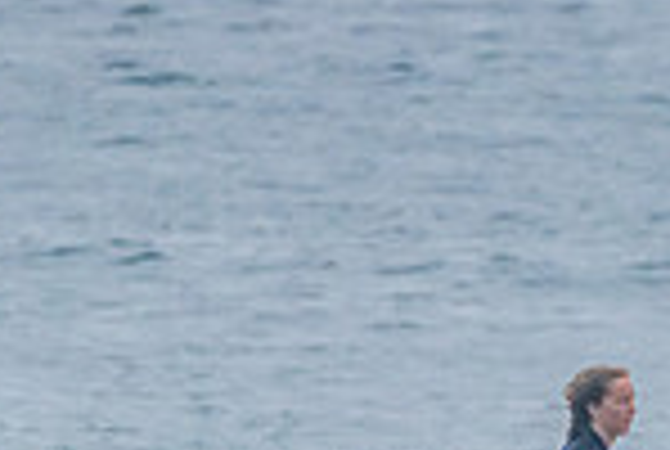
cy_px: 632
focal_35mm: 1940
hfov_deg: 1.1
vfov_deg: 0.7
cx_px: 589
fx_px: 36177
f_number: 5.6
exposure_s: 1/1600
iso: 2500
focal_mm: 500
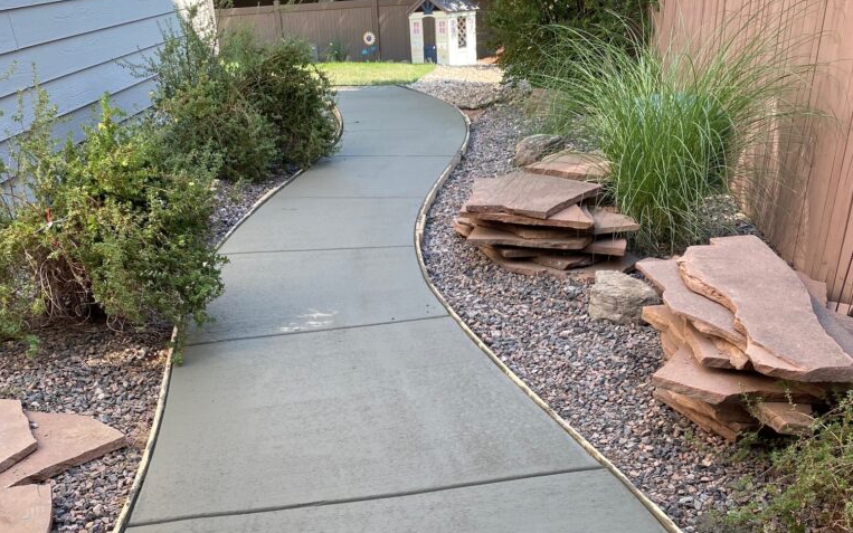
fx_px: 860
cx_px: 425
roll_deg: +1.7
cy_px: 457
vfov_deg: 33.0
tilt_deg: -29.6
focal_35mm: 37
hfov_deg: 52.7
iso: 32
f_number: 1.8
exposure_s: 1/352
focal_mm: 4.25
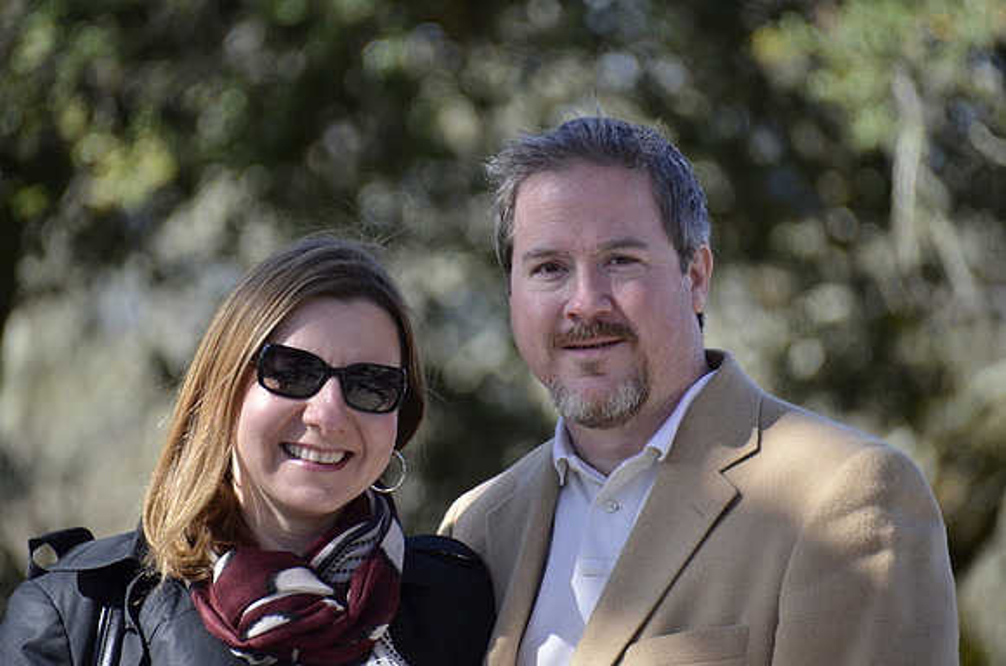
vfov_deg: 3.0
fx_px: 12547
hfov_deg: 4.6
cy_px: 333
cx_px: 503
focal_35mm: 450
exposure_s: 1/500
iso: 360
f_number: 5.6
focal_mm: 300
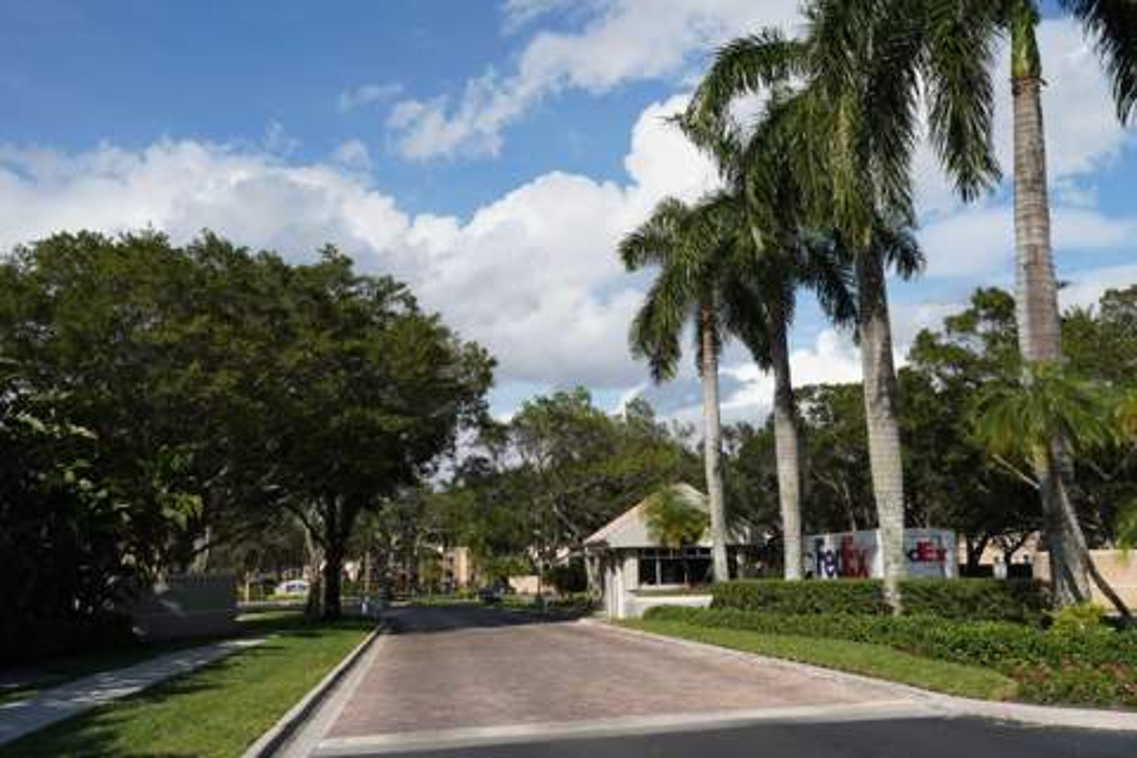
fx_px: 1105
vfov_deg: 37.9
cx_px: 568
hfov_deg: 54.4
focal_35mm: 35
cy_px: 379
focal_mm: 35
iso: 100
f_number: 20
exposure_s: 1/60
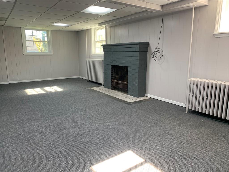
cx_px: 114
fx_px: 172
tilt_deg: -10.2
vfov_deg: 53.1
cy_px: 86
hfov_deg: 67.3
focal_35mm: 26
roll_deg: -0.1
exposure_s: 1/83
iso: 100
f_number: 1.8
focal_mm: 4.25
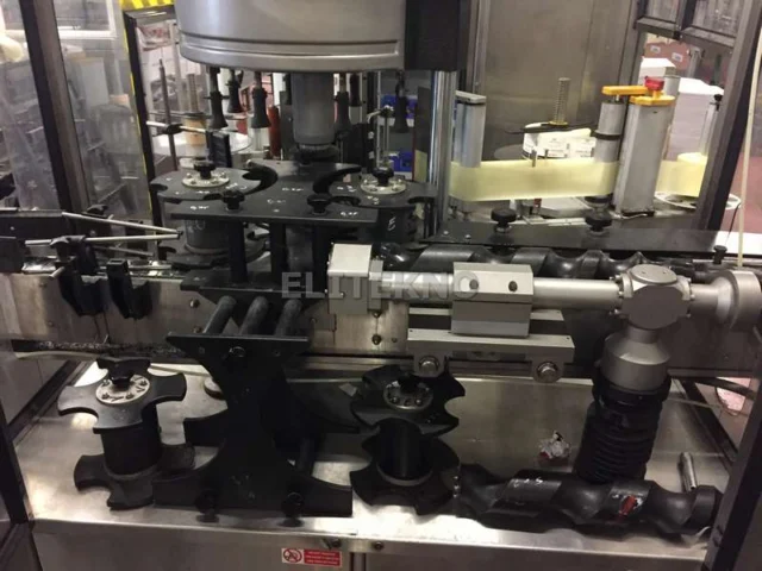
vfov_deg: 48.2
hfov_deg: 61.7
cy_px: 286
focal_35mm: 29
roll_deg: -2.9
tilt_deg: -26.2
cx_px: 381
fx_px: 638
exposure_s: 1/17
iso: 320
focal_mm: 4.15
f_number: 2.2
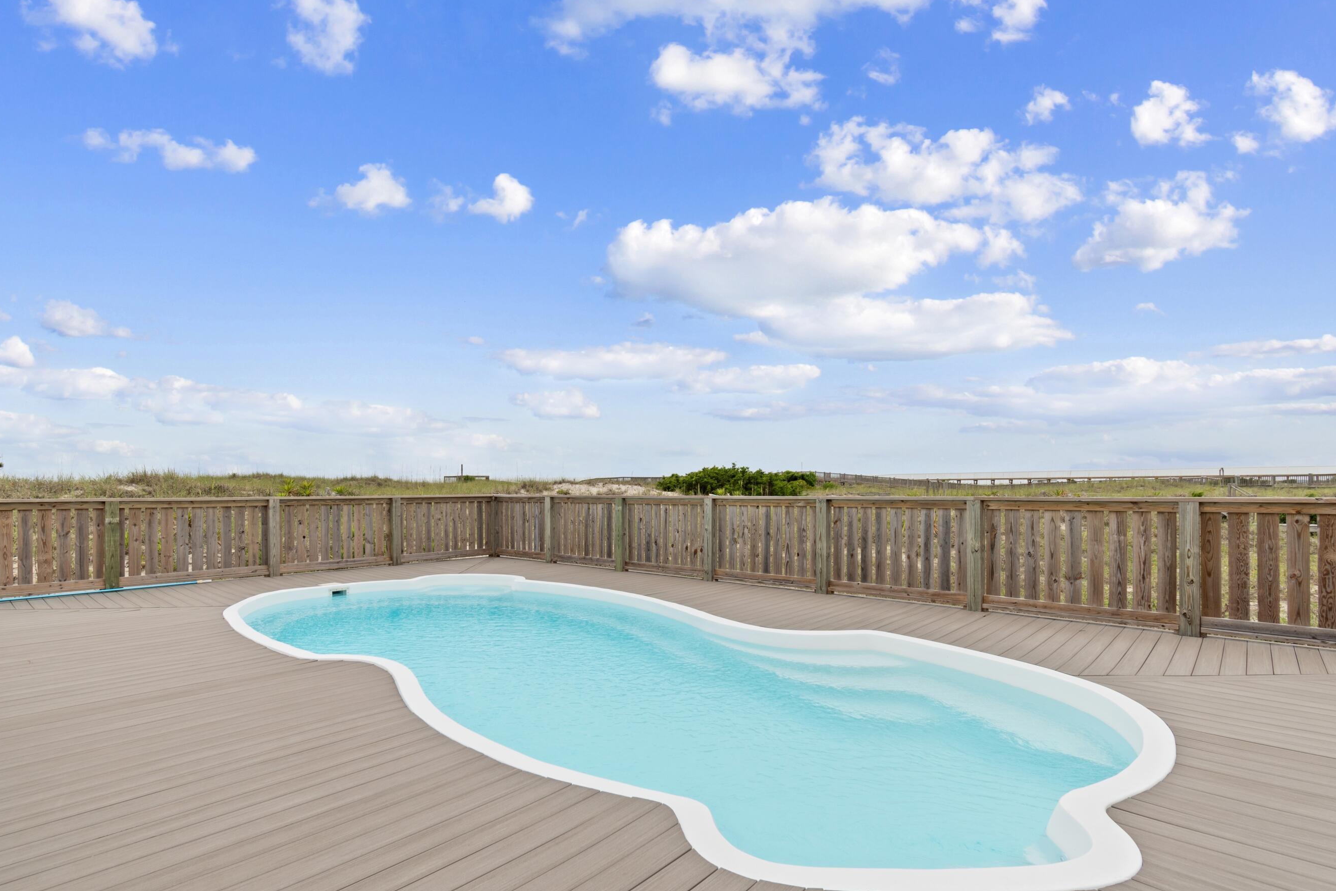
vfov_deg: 70.2
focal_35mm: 17
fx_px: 631
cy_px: 492
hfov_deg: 93.2
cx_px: 642
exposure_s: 1/160
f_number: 6.3
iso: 100
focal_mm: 10
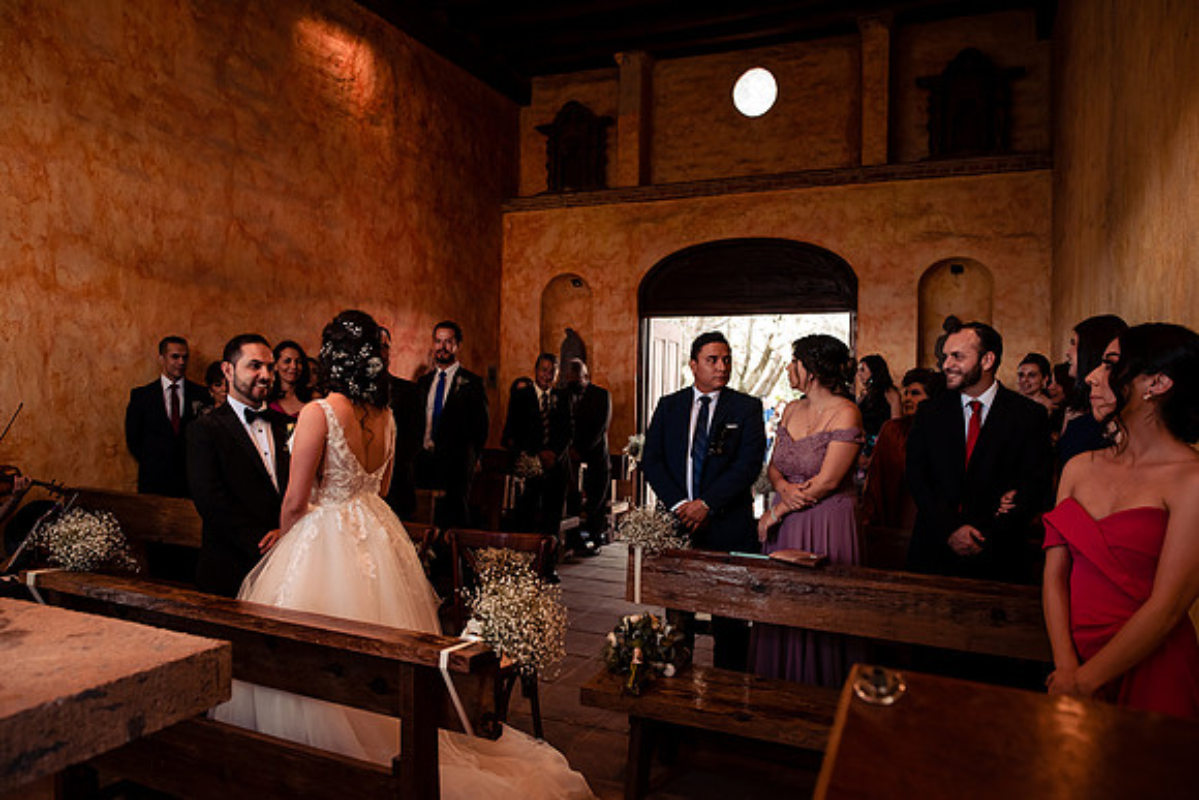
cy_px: 400
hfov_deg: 73.7
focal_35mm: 24
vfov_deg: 53.2
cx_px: 600
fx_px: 799
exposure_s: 1/125
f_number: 3.5
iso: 1250
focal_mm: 24
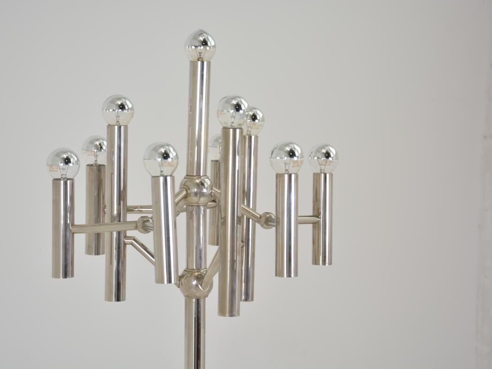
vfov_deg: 18.0
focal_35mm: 82
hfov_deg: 23.8
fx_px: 1165
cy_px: 185
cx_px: 248
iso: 160
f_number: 5.6
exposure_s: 1/30
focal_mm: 50
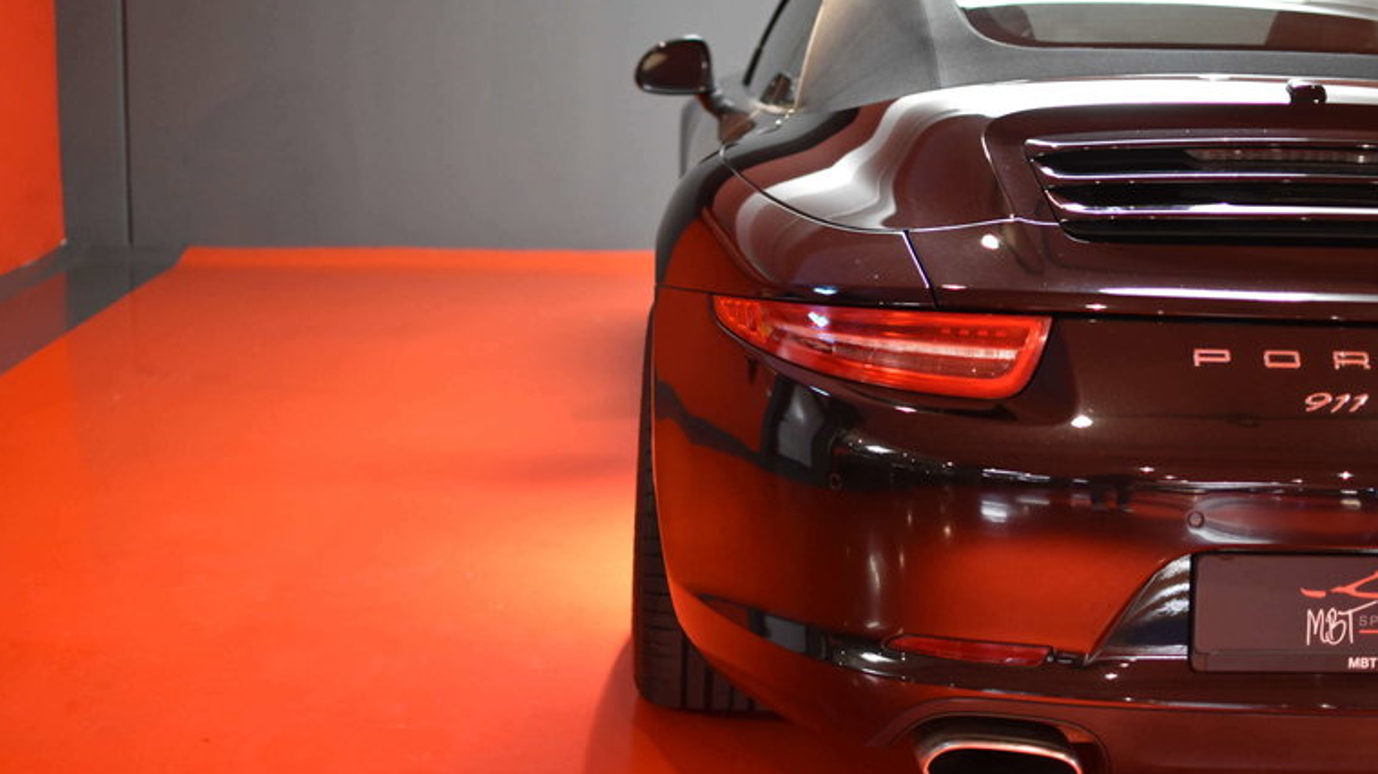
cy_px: 355
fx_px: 2028
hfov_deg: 37.5
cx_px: 686
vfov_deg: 21.6
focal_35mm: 56
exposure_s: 1/60
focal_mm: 35
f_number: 1.8
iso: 1600
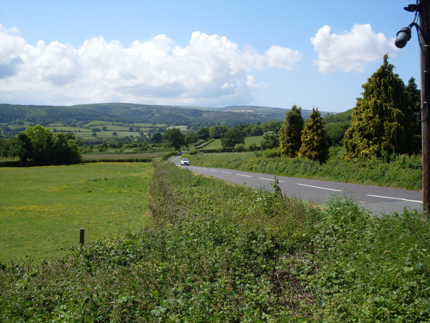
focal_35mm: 38
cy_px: 162
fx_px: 472
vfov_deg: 37.7
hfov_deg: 49.0
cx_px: 215
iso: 80
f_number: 8.4
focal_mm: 6.3
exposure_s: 1/250
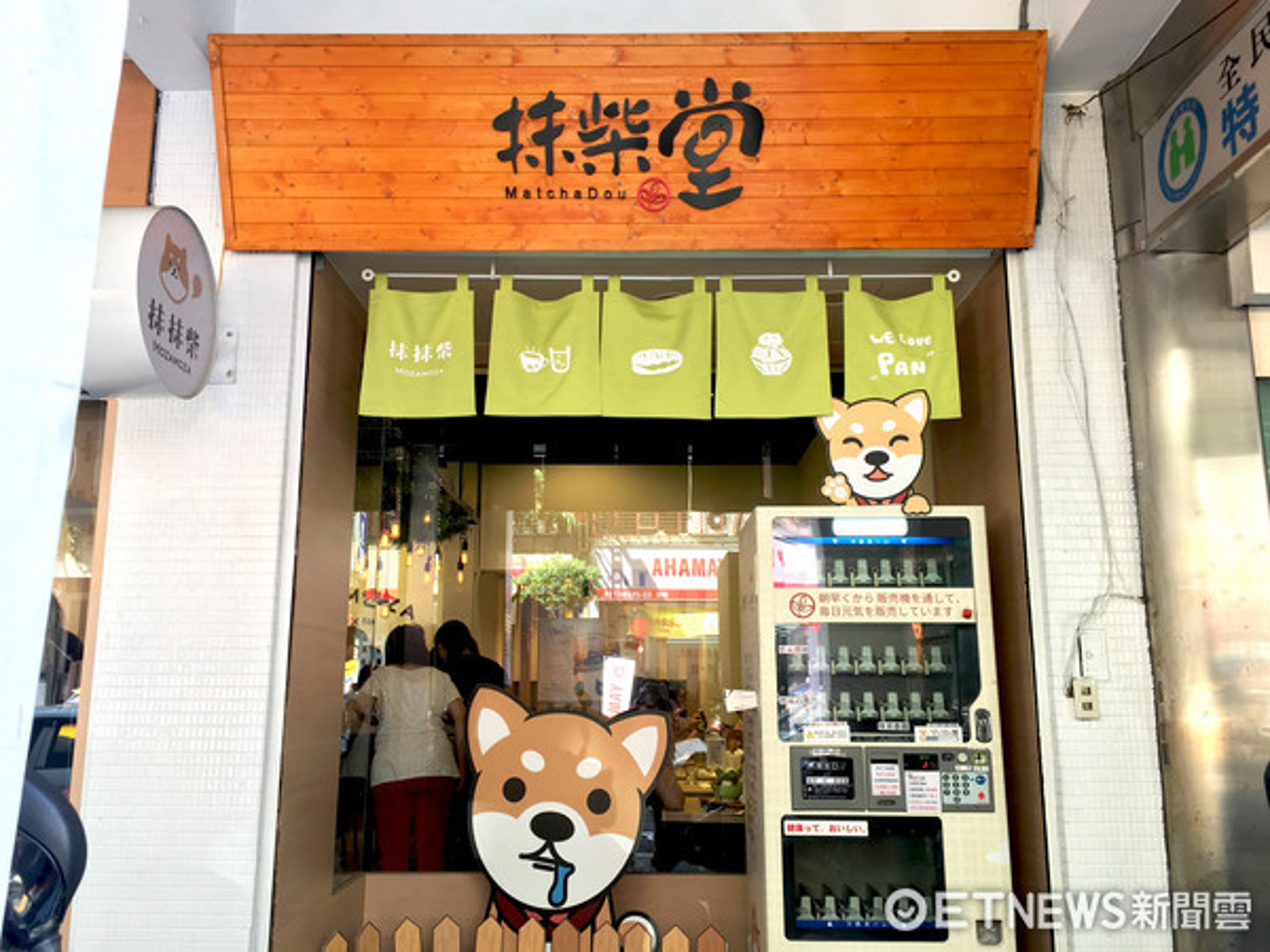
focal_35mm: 29
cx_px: 635
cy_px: 476
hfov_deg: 61.7
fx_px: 1064
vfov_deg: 48.2
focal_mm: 4.15
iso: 25
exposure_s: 1/30
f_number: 2.2
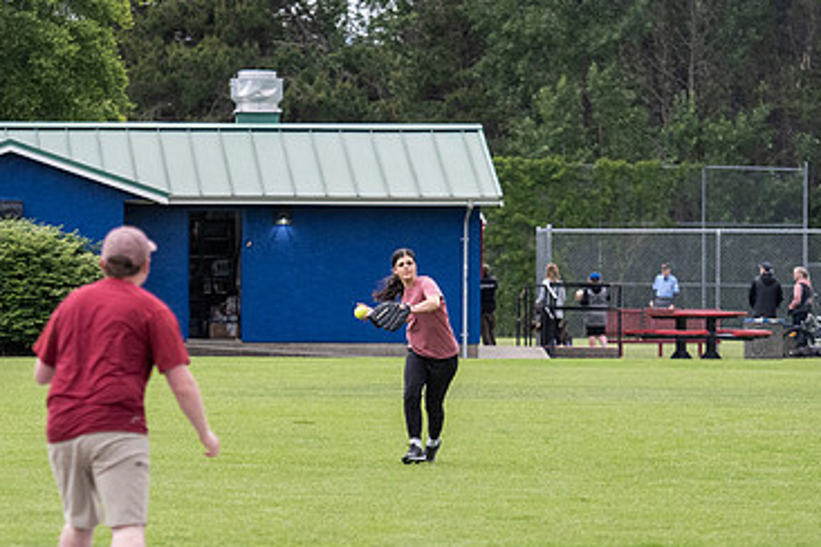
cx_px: 388
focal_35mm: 330
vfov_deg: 4.2
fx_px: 7525
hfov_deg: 6.2
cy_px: 418
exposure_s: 1/1250
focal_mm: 100
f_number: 2.8
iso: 1000
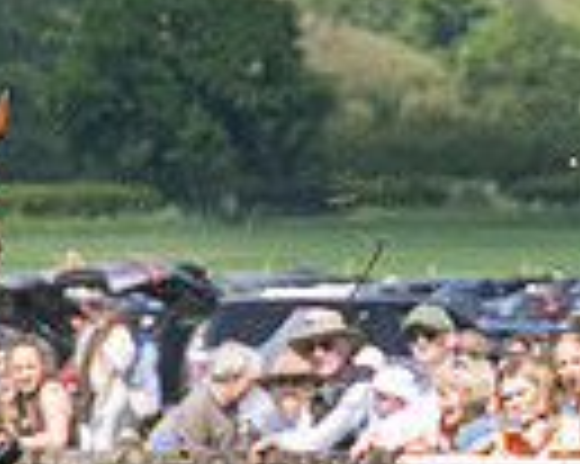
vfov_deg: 2.7
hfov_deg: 3.3
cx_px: -238
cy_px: 452
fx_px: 9931
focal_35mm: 579
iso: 400
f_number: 5
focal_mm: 98
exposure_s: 1/1600
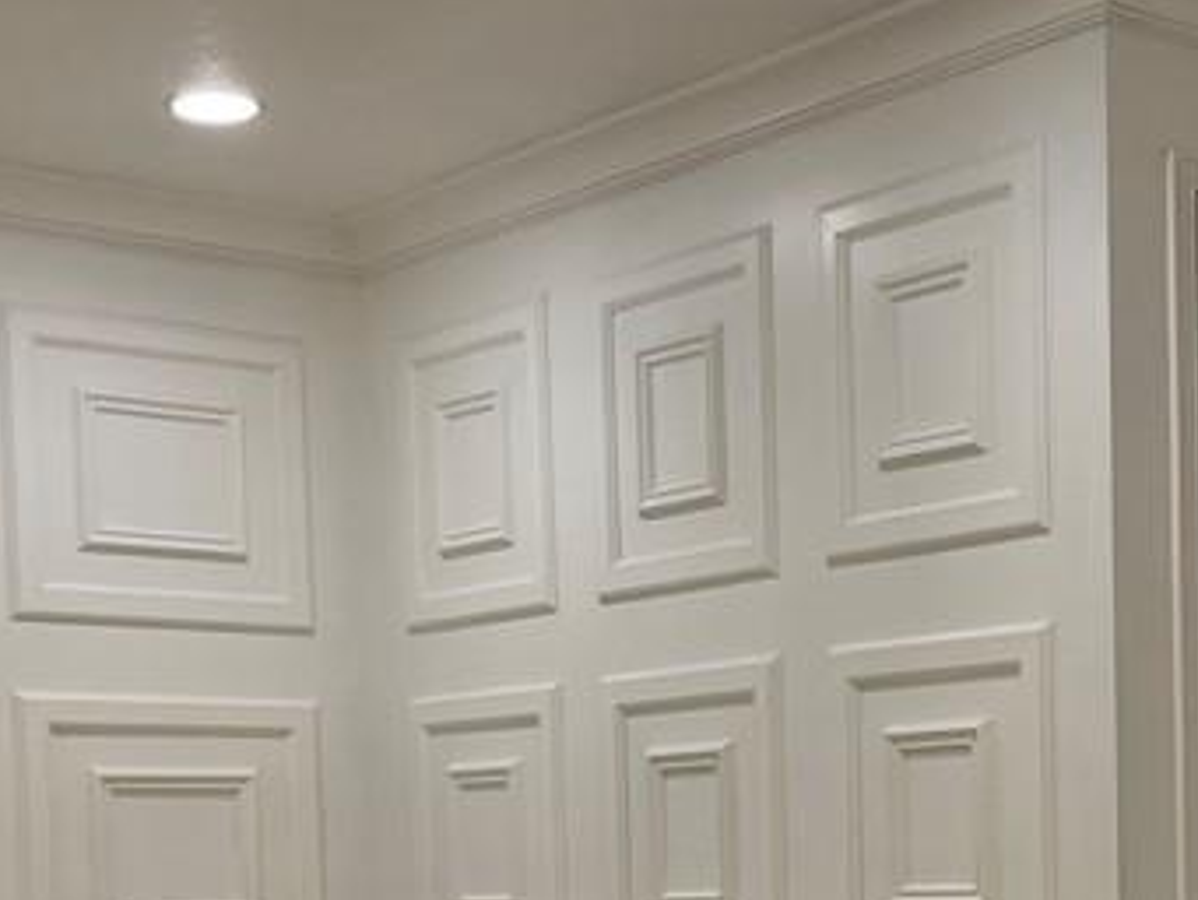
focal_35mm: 78
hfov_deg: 24.6
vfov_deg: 18.1
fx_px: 2700
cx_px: 949
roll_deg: +1.1
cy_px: 1034
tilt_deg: -2.9
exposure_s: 1/120
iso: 50
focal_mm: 4.2
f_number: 1.6
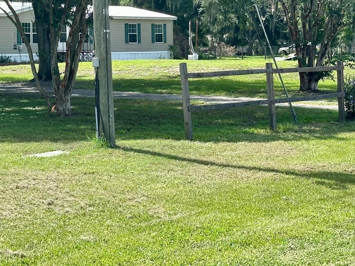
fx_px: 872
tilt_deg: +0.2
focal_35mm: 85
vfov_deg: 17.2
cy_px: 50
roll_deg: +0.4
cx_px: 75
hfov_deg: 22.7
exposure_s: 1/1695
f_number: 1.78
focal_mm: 6.86
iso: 64
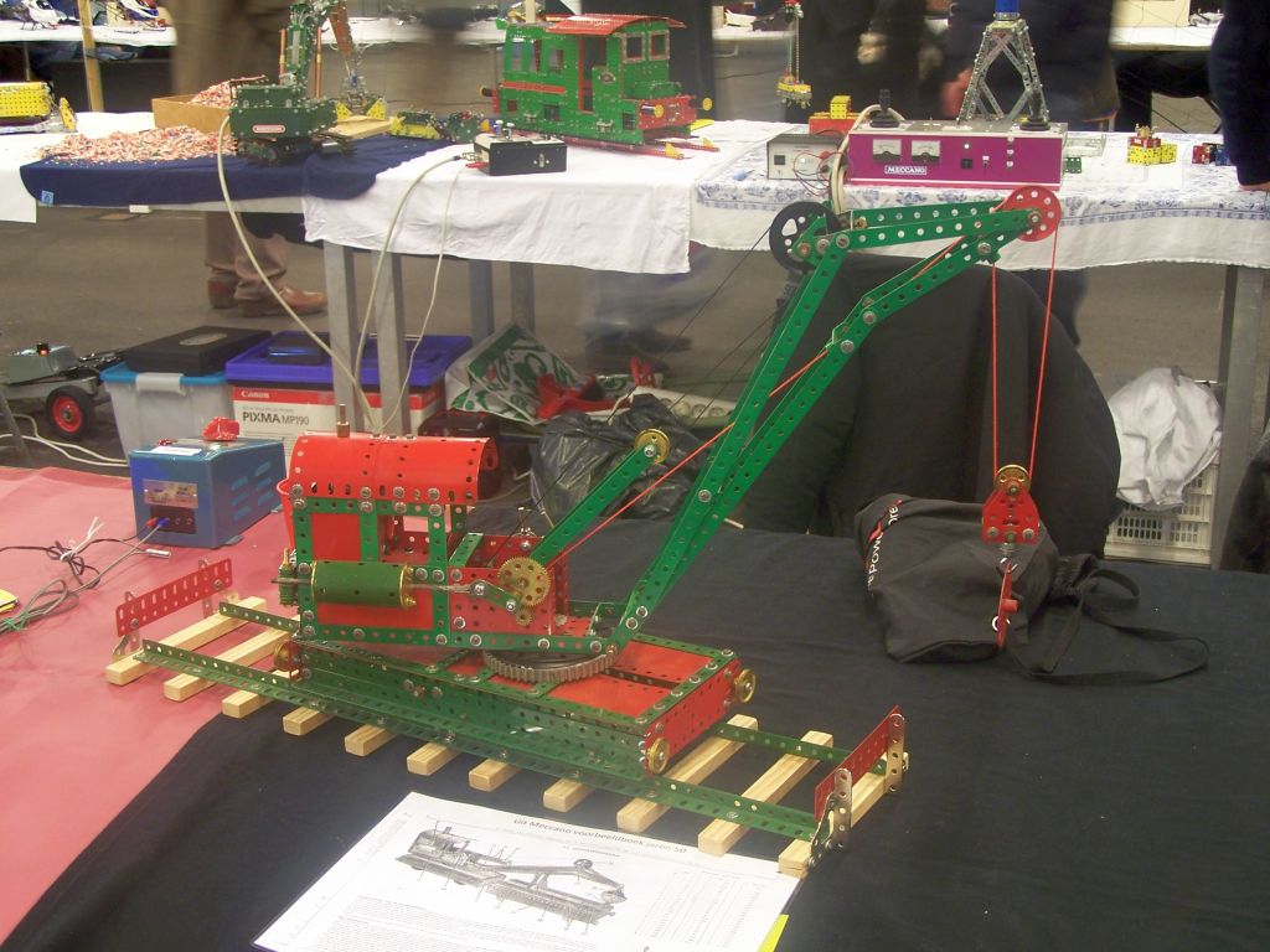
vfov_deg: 28.6
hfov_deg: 37.5
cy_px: 476
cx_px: 635
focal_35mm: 51
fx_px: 1871
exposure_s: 1/2
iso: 80
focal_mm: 8.5
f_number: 3
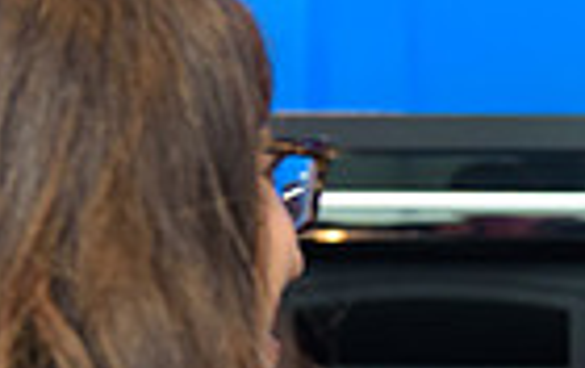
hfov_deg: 9.4
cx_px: 1095
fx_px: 3369
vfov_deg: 6.2
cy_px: 404
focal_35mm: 211
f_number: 3.2
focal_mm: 50
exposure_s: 1/250
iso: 1000
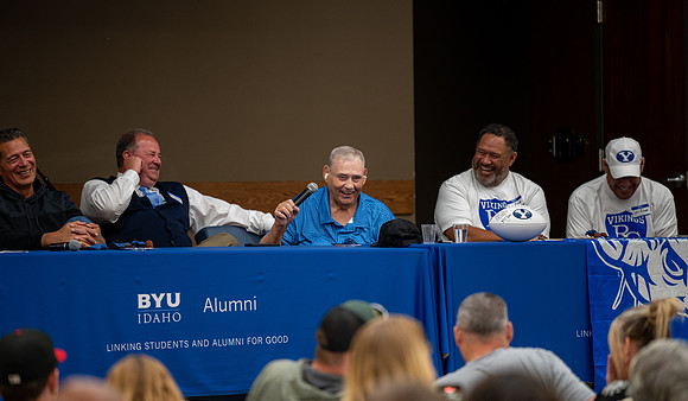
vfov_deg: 5.8
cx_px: 354
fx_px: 3932
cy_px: 236
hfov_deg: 10.0
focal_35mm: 214
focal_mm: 200
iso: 800
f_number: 2.8
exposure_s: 1/125
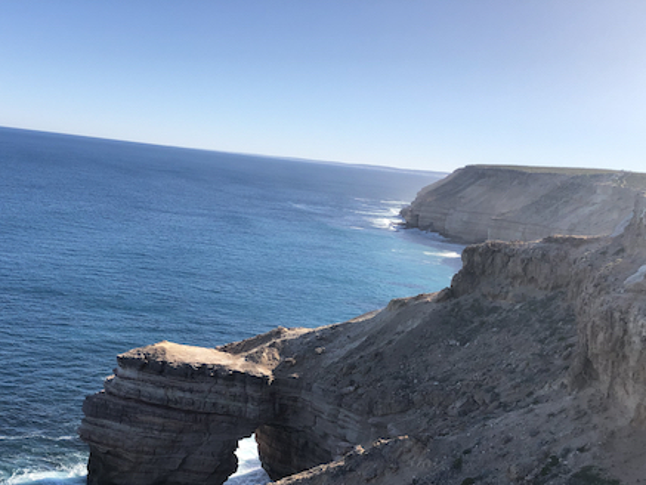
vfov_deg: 34.5
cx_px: 238
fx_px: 765
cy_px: 352
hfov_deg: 45.3
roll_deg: -6.3
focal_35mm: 41
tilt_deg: -14.8
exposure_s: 1/1499
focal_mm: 4
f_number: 1.8
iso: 20
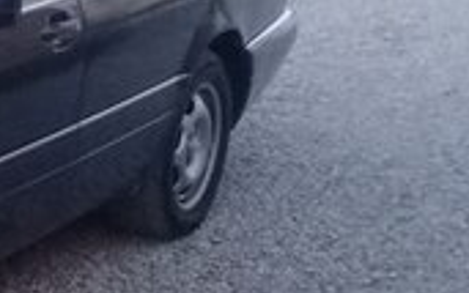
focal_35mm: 127
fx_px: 1624
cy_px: 141
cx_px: -335
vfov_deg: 10.3
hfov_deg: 14.7
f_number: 2.2
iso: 200
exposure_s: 1/25
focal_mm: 3.3
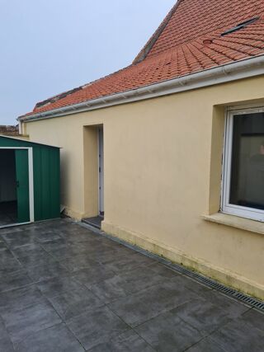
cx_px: 132
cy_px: 176
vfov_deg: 67.3
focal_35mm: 26
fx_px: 265
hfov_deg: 53.0
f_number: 1.8
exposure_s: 1/1128
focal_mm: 5.4
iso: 50
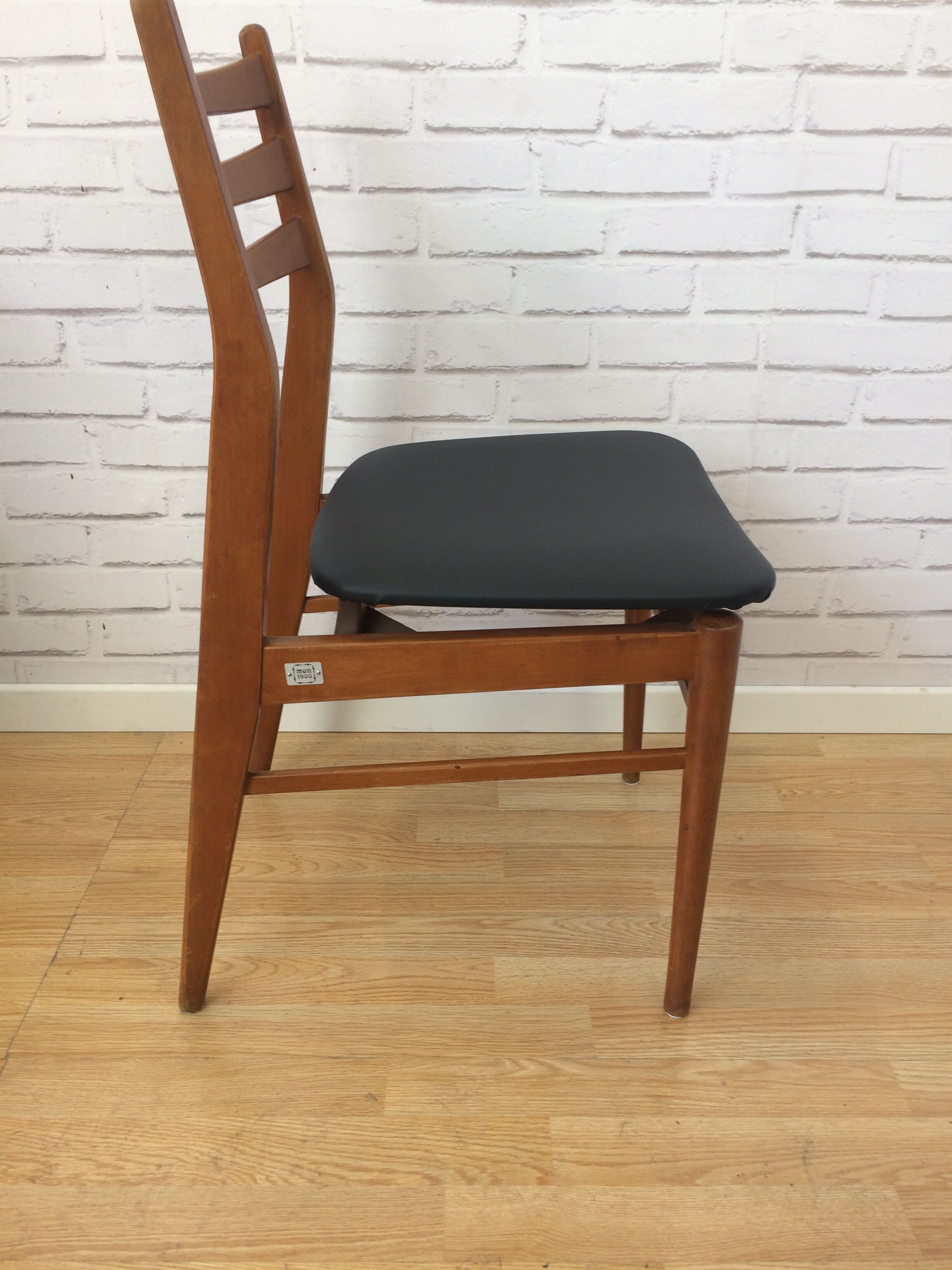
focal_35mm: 29
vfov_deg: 61.7
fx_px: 1063
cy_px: 635
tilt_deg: -25.8
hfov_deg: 48.2
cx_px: 476
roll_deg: +1.9
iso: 40
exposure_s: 1/50
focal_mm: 4.15
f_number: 2.2
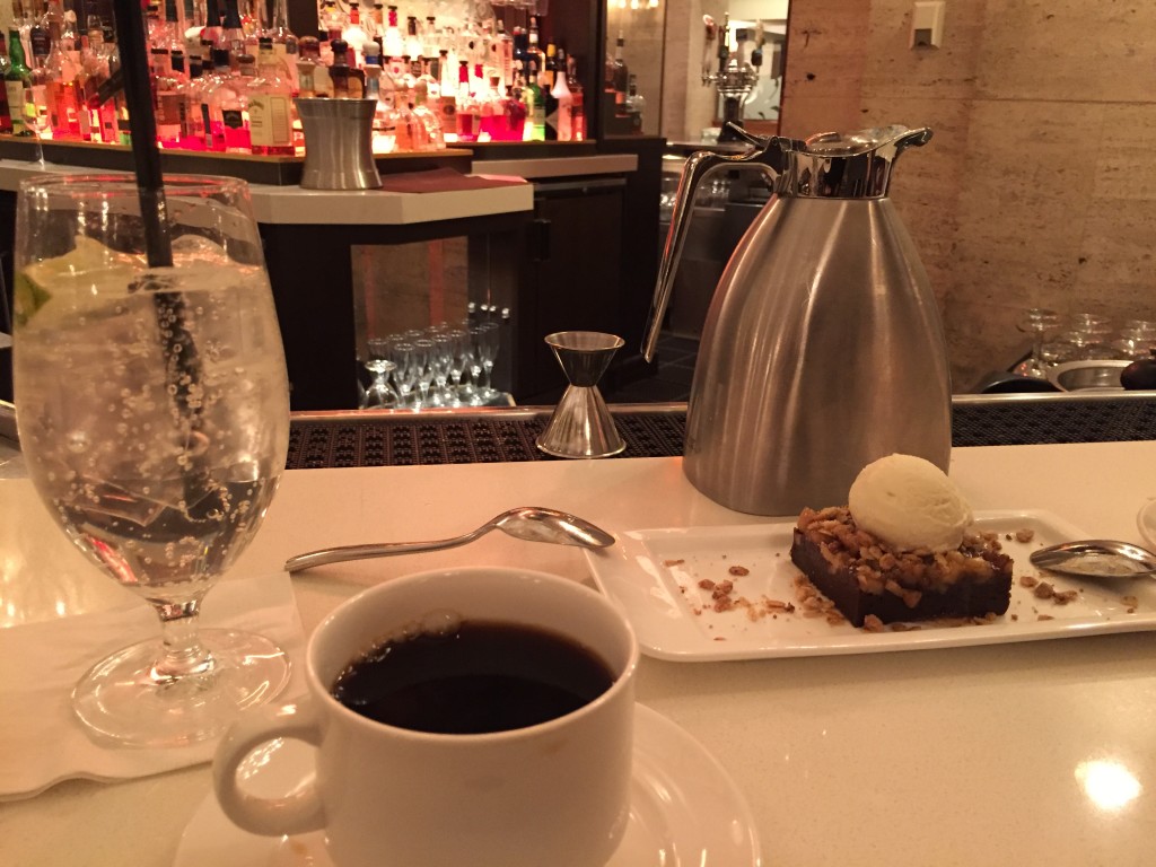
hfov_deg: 61.7
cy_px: 434
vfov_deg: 48.2
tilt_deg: -18.0
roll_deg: -1.4
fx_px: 968
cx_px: 578
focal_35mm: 29
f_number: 2.2
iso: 320
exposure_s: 1/15
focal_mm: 4.15
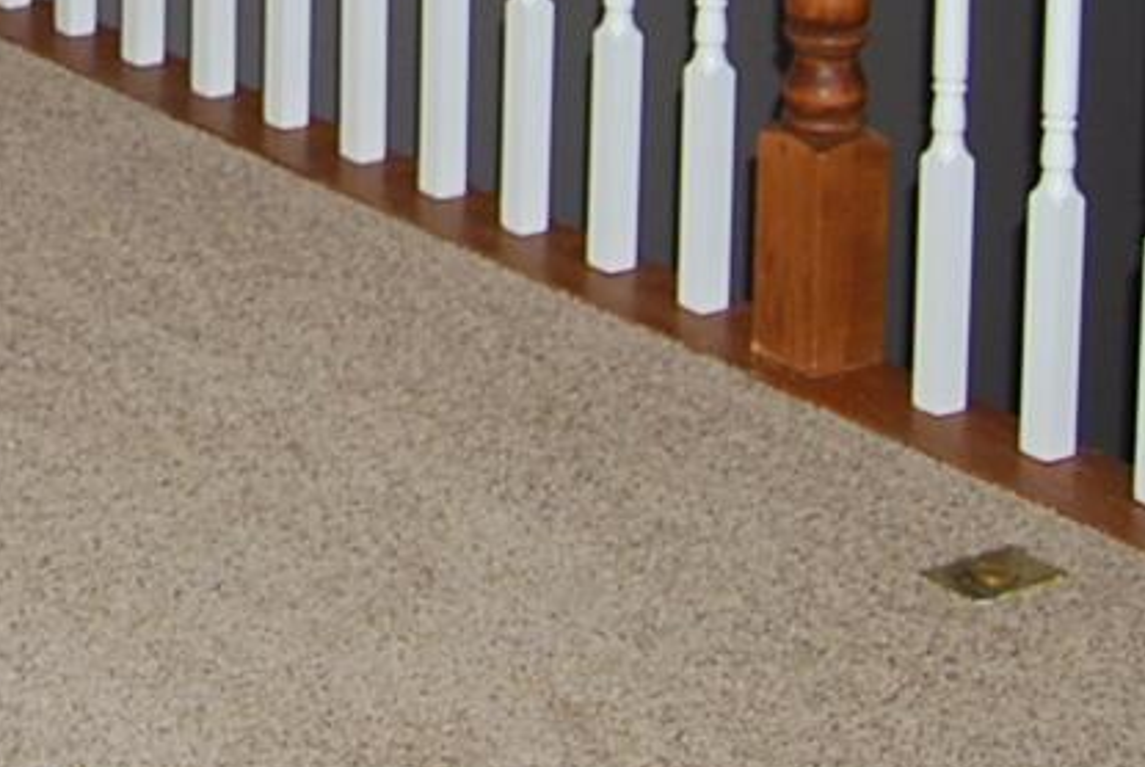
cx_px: -905
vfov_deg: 8.5
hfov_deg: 12.2
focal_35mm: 154
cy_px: -803
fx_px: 4905
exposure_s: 1/60
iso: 200
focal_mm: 22
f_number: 3.8
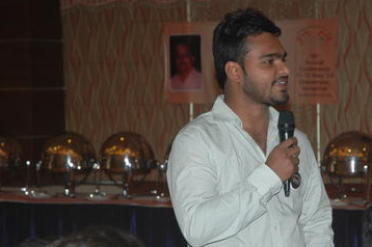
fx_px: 1817
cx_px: 266
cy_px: 168
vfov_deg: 7.8
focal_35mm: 176
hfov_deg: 11.7
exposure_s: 1/60
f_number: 4.5
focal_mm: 70
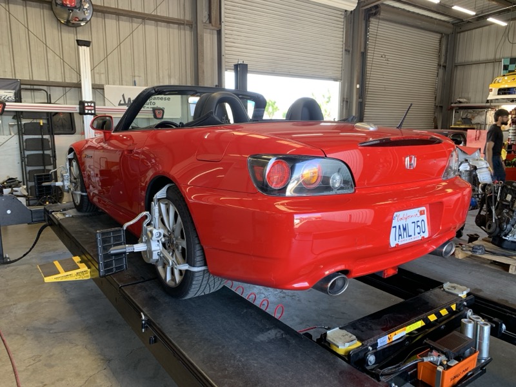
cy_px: 194
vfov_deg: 53.1
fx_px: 388
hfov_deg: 67.3
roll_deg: -1.6
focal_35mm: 26
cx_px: 258
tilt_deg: -11.0
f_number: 1.8
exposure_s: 1/60
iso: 64
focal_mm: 4.25
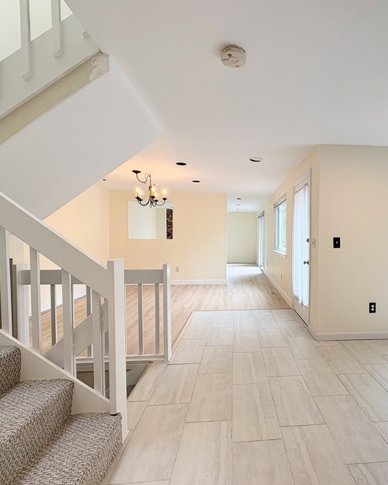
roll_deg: +0.2
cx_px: 260
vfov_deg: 83.3
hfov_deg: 68.8
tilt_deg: -0.6
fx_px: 273
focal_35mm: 19
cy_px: 244
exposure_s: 1/120
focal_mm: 2.22
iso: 80
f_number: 2.2
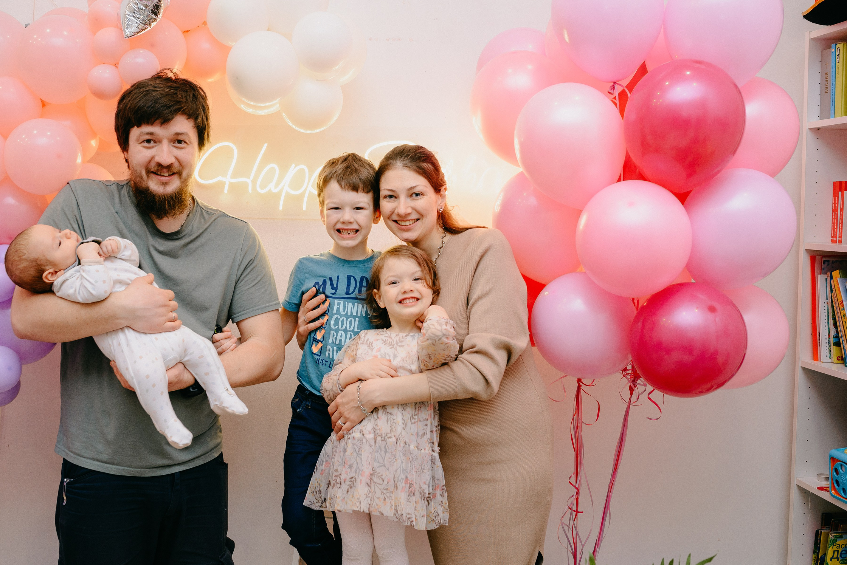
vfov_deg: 33.4
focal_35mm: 40
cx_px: 381
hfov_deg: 48.4
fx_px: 941
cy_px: 265
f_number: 3.5
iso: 400
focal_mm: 35
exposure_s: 1/160
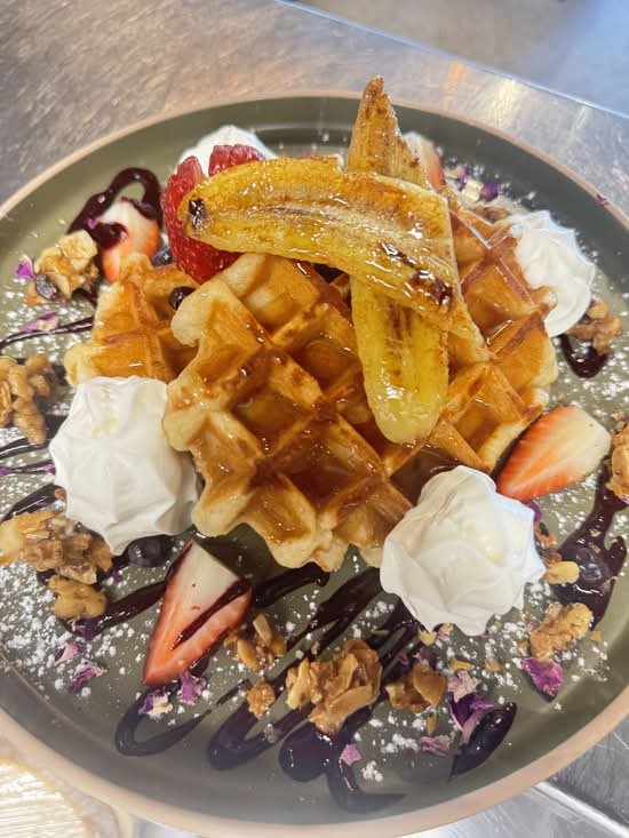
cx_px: 314
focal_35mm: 24
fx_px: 581
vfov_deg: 71.6
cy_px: 419
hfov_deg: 56.8
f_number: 1.78
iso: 500
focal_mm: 6.76
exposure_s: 1/50
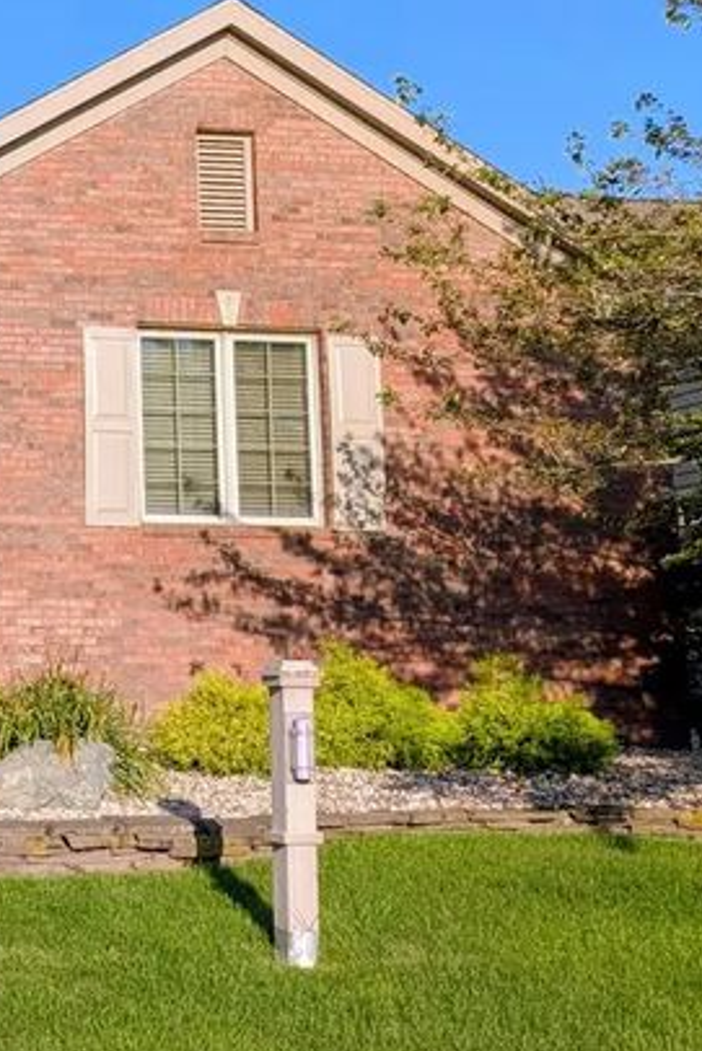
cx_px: -163
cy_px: 374
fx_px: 1841
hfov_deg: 20.1
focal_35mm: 63
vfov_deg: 31.7
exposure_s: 1/877
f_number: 1.68
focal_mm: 6.9
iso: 21
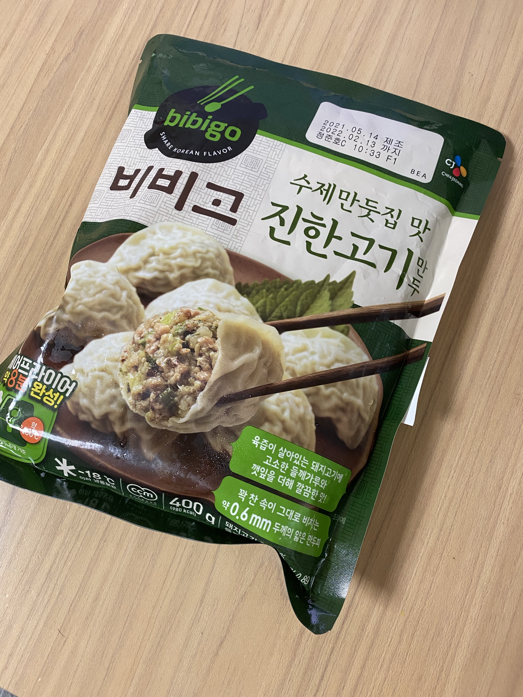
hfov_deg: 53.1
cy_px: 348
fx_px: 524
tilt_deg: -78.7
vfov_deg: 67.3
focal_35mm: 26
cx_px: 262
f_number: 1.8
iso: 160
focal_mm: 4.25
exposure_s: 1/60
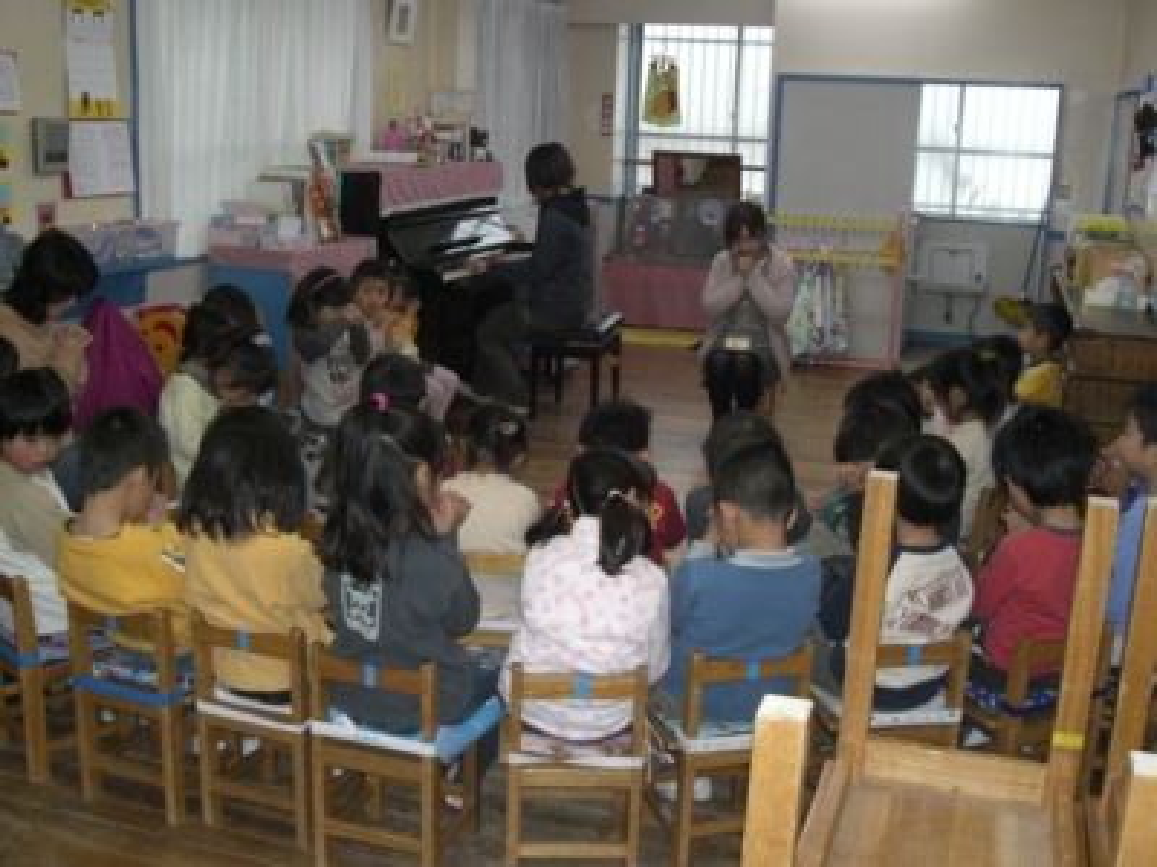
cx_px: 578
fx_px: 1270
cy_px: 434
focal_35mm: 38
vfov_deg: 37.7
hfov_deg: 49.0
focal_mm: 6.3
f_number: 4.4
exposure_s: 1/60
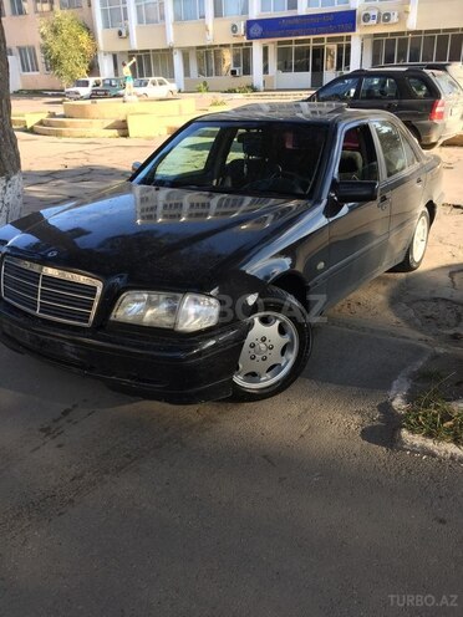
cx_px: 232
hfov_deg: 48.2
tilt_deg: -22.5
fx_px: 517
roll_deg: +2.5
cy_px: 308
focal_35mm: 29
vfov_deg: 61.7
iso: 32
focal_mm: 4.15
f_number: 2.2
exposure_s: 1/335
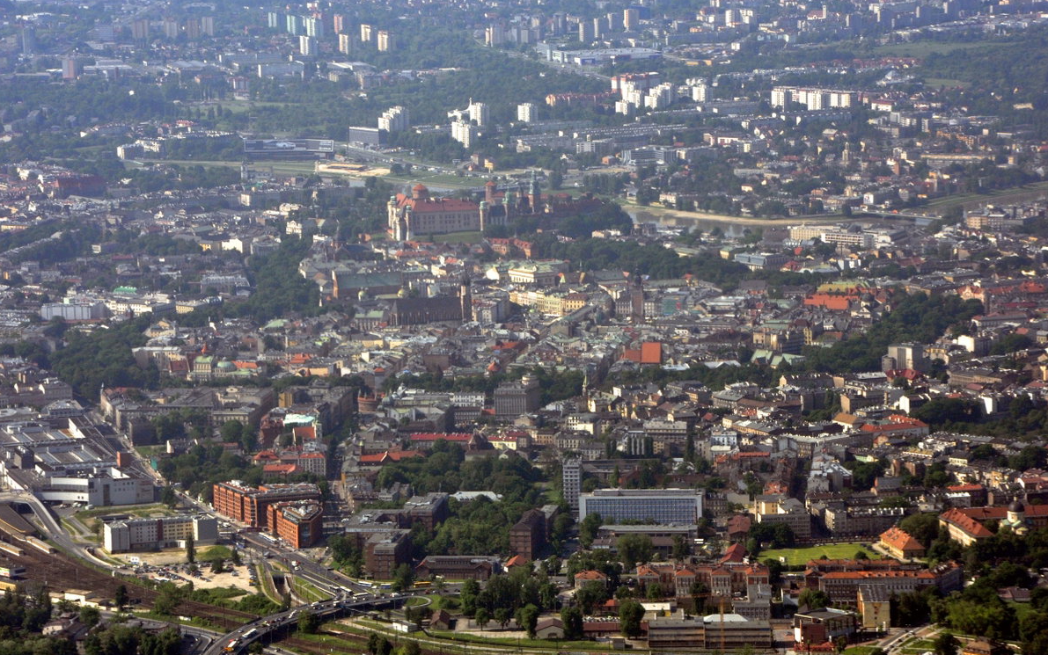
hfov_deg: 13.0
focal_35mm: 162
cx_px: 524
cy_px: 341
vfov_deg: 8.1
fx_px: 4614
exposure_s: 1/250
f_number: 14
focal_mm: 105
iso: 640
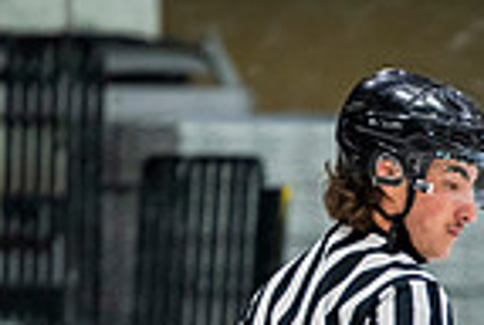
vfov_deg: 1.5
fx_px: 12597
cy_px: 728
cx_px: 782
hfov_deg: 2.2
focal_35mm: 935
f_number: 3.2
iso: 1600
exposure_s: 1/800
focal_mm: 185
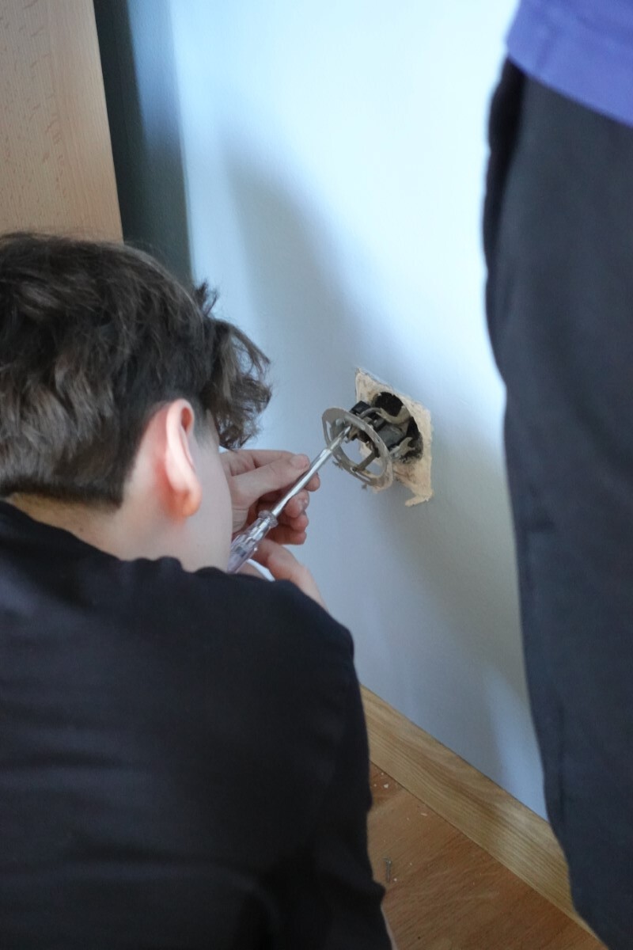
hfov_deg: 19.5
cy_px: 475
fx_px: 1846
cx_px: 316
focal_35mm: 70
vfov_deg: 28.8
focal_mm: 25.7
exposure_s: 1/60
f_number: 2.8
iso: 3200
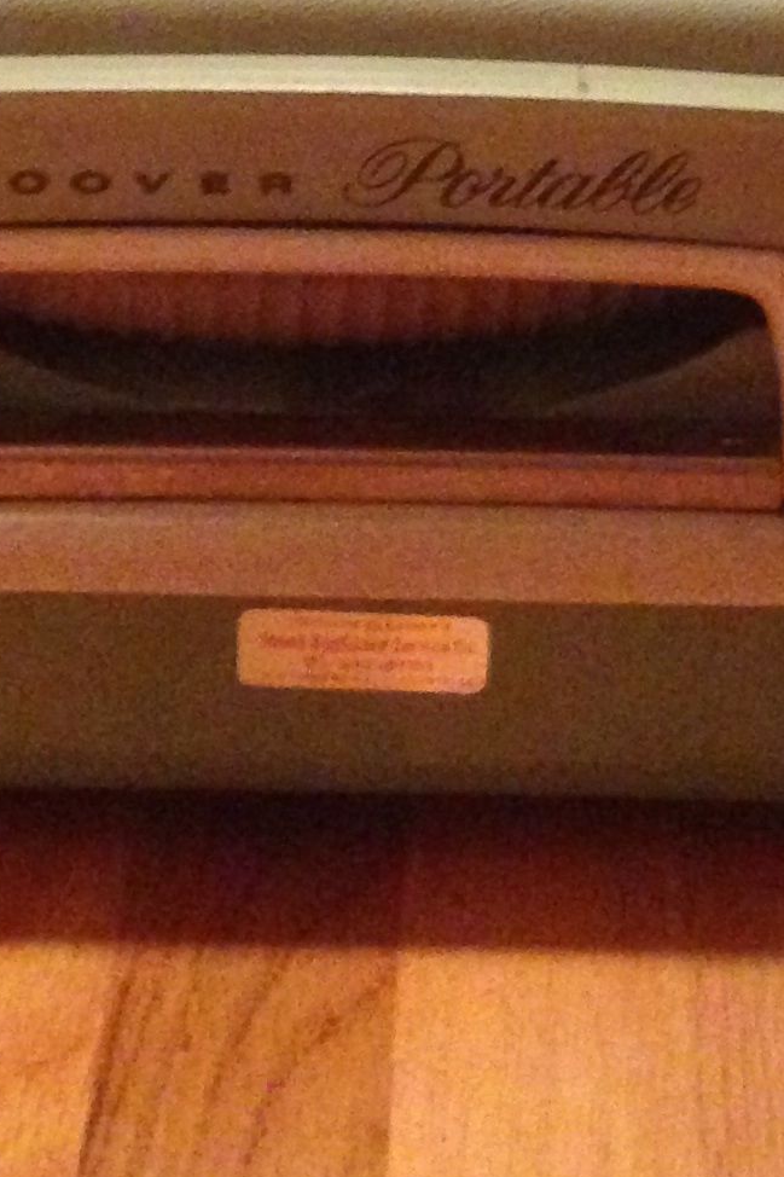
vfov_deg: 16.7
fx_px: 3758
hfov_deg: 11.9
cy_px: -411
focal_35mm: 115
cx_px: 436
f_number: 2.4
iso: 640
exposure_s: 1/15
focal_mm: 4.12
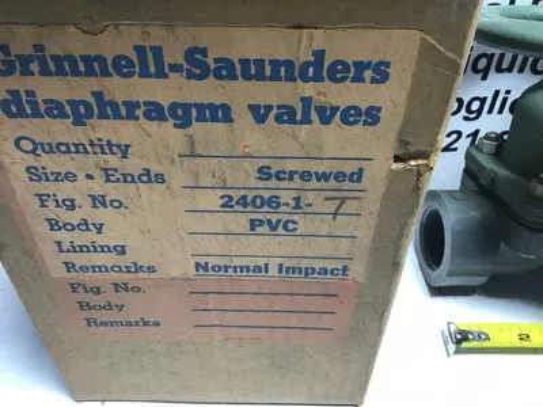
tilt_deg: -42.9
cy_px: 204
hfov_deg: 58.4
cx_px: 272
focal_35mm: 31
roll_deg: -2.8
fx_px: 486
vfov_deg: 45.4
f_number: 2.4
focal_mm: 3.3
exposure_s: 1/30
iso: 25
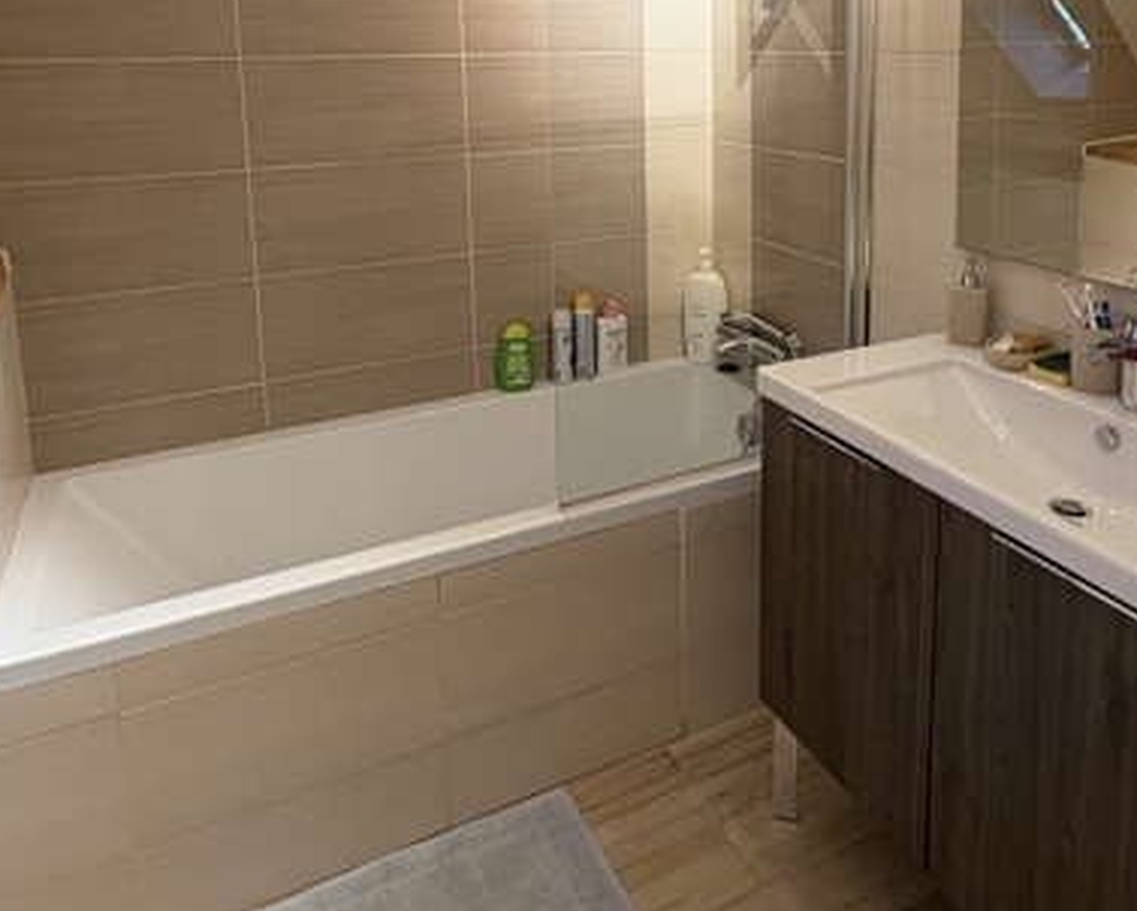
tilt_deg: -7.6
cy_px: 181
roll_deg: +0.7
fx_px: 976
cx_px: 700
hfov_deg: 59.8
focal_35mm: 29
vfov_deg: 47.3
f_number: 2.2
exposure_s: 1/50
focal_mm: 2.22
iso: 200
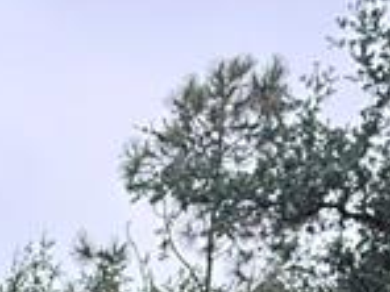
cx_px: 24
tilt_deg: +1.0
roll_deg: -1.1
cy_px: 558
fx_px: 1093
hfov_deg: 19.8
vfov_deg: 13.4
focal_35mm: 97
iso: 250
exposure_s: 1/99
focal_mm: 2.22
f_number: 2.2
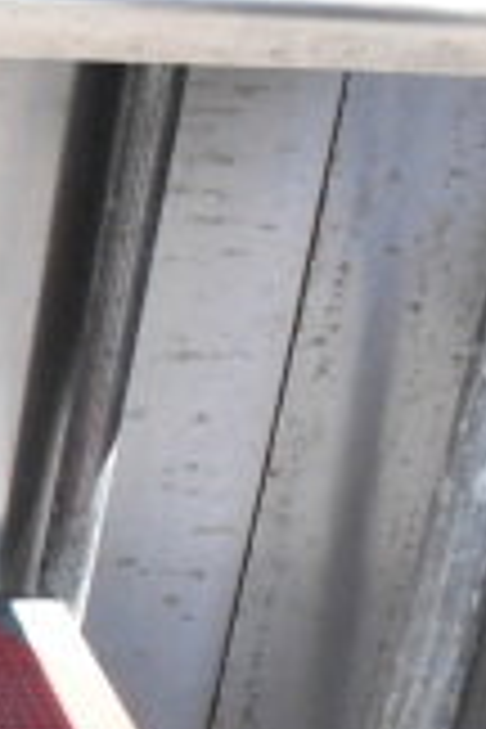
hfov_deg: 10.6
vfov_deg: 17.6
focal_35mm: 113
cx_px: -626
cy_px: 745
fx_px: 2288
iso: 6400
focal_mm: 20
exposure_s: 1/1000
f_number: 16
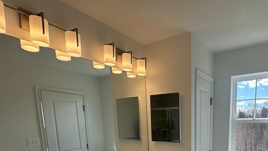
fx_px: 178
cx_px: 176
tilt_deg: -9.3
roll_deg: +0.1
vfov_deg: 40.4
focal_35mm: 25
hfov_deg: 72.1
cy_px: 151
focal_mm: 2.22
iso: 40
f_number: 2.2
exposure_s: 1/418
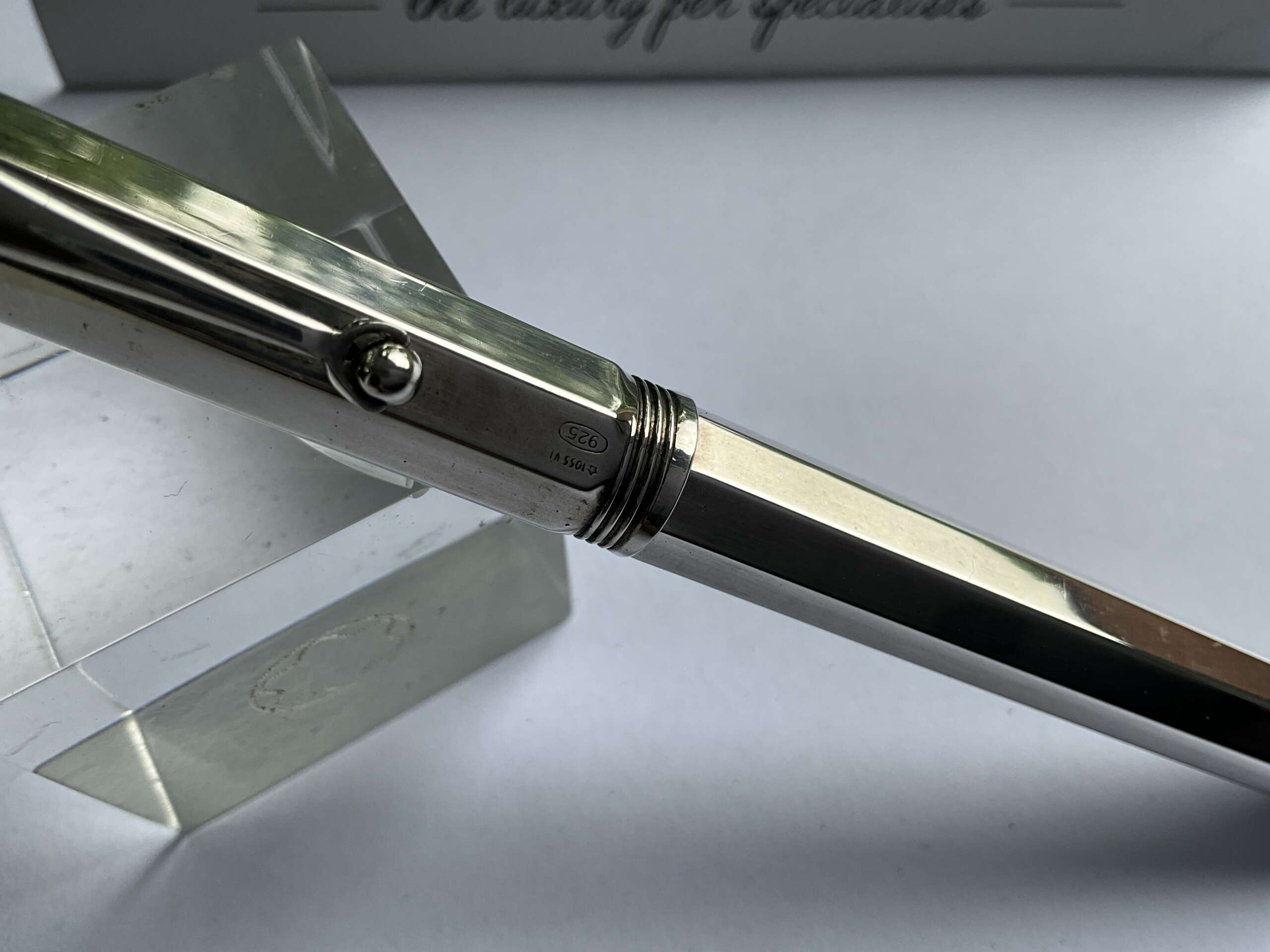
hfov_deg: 61.7
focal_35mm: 29
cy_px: 476
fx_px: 1064
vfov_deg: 48.2
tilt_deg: -65.1
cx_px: 635
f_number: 1.8
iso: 20
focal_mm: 3
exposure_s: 1/149
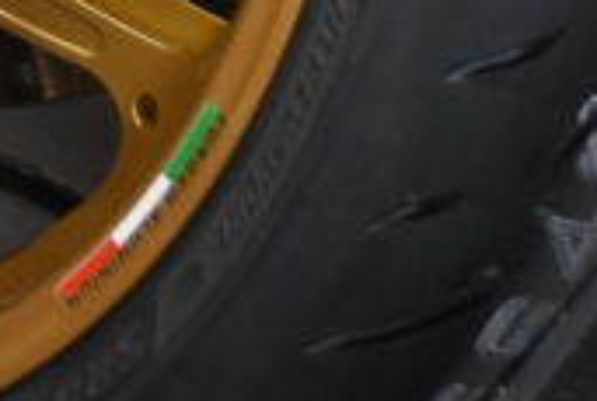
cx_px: -258
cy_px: -488
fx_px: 3575
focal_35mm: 215
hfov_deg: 9.3
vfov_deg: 6.2
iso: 1100
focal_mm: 24
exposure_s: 1/40
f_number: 4
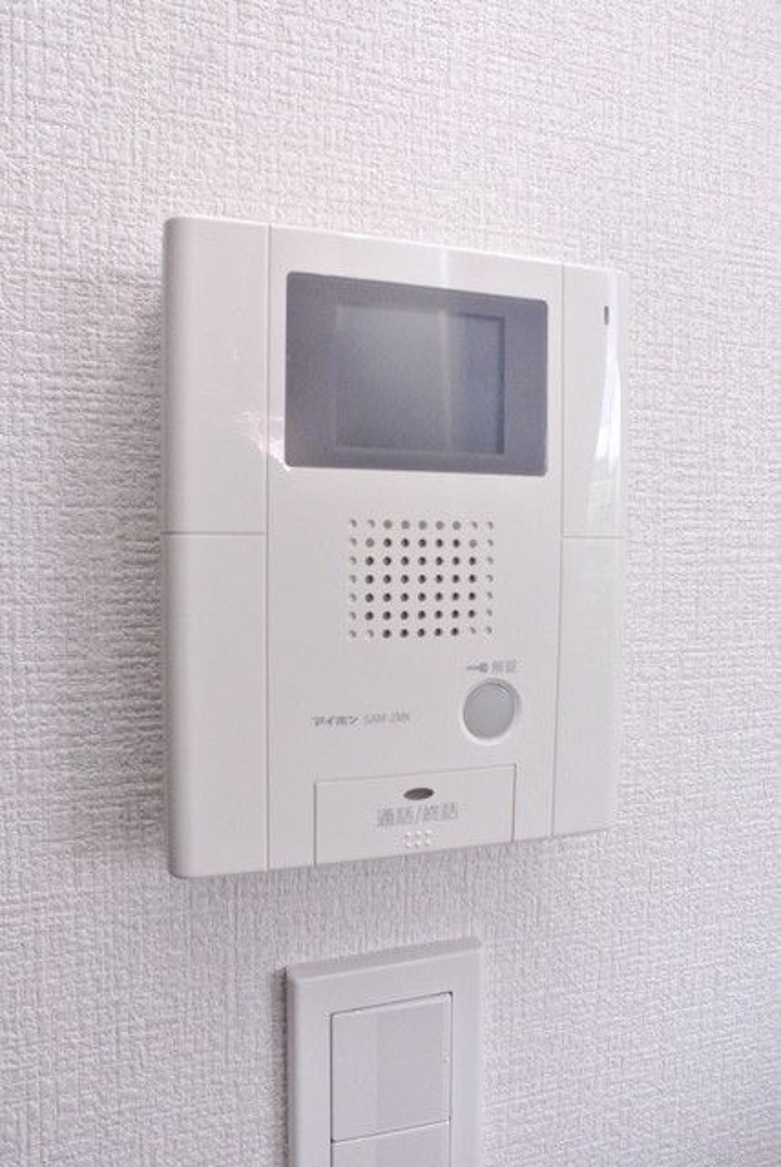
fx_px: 877
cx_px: 390
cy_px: 584
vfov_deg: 67.3
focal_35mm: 27
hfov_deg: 48.0
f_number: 2.8
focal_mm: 10
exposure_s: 1/60
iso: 2500
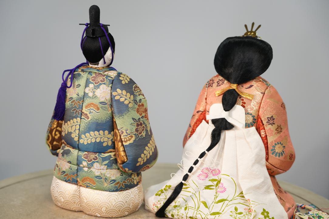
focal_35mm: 73
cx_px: 164
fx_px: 667
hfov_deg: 27.7
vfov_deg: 18.7
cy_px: 110
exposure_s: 1/250
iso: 2000
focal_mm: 73
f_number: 4
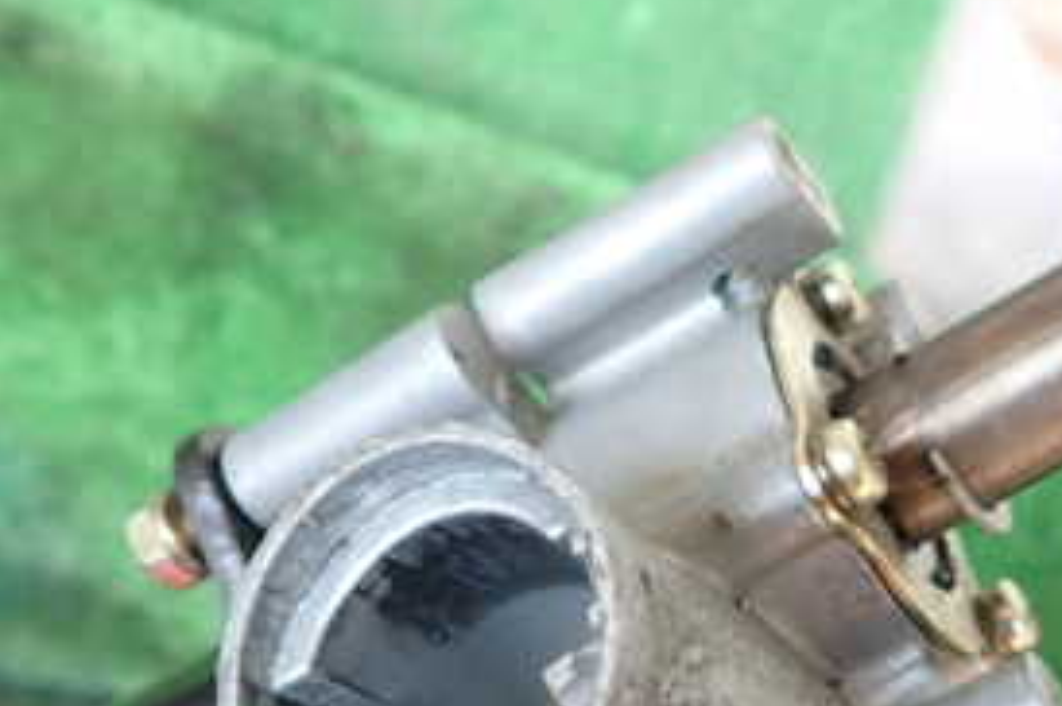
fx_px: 1679
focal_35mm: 57
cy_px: 500
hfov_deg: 34.1
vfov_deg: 23.6
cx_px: 841
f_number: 2
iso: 100
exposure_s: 1/60
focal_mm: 4.5
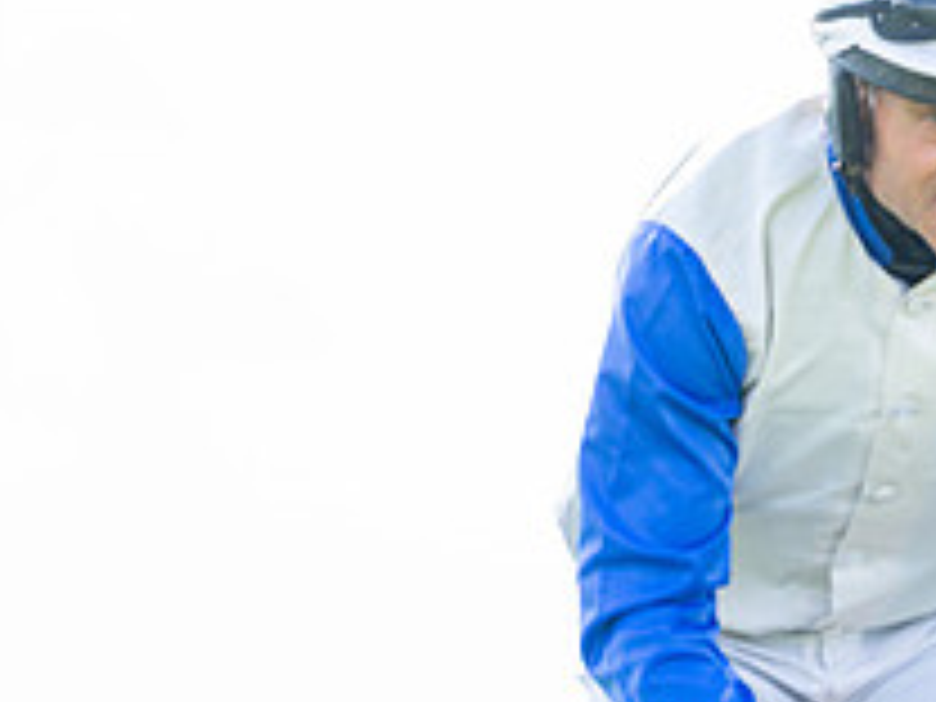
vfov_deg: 2.9
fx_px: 13844
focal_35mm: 512
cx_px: 1168
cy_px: 906
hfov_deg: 3.9
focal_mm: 155
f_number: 5
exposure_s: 1/640
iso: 200
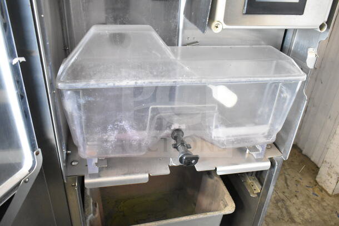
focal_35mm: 30
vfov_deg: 43.6
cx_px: 170
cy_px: 113
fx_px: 283
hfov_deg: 61.9
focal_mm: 20
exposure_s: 1/30
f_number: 3.8
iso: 5600
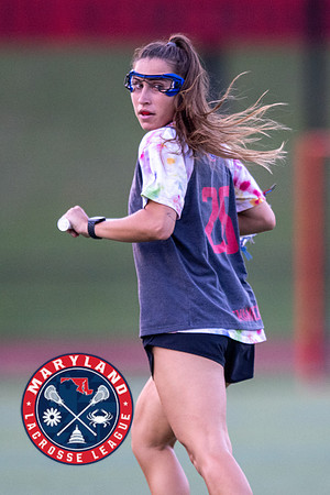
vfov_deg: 2.5
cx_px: 263
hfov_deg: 1.7
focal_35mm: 830
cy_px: 301
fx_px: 11411
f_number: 2.8
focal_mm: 400
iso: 2800
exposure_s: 1/1250
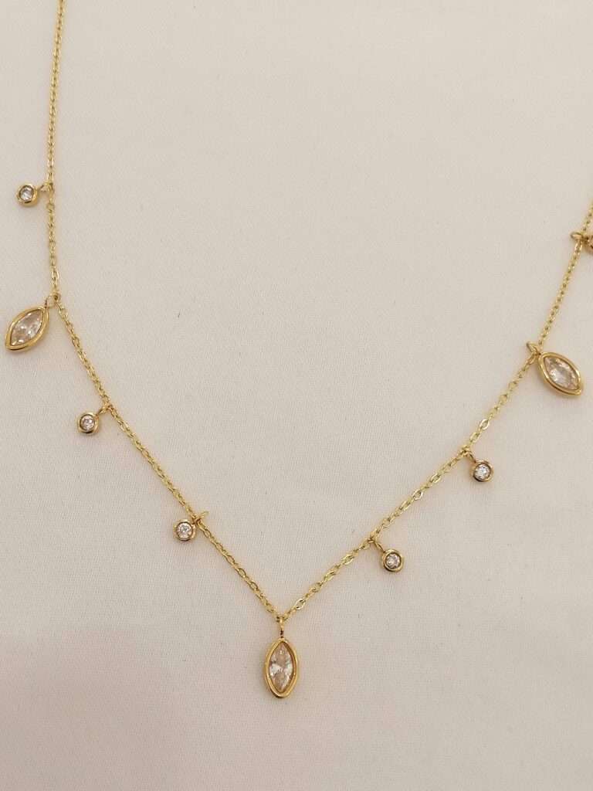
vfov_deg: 37.5
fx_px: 1165
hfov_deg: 28.6
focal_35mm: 51
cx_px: 296
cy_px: 396
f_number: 1.8
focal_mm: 4.75
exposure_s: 1/50
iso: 100
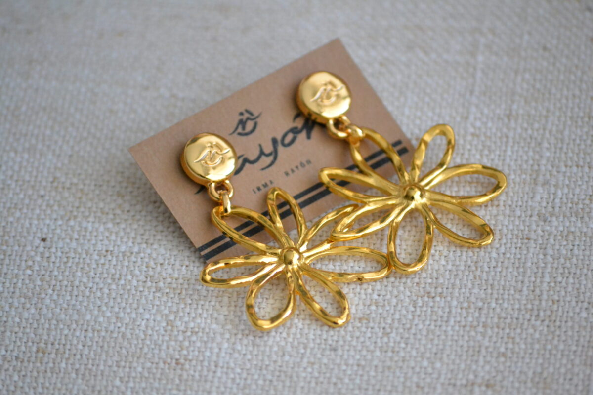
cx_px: 296
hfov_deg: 7.2
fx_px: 4694
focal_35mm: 285
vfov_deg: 4.8
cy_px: 198
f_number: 5.6
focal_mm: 190
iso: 3200
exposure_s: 1/250
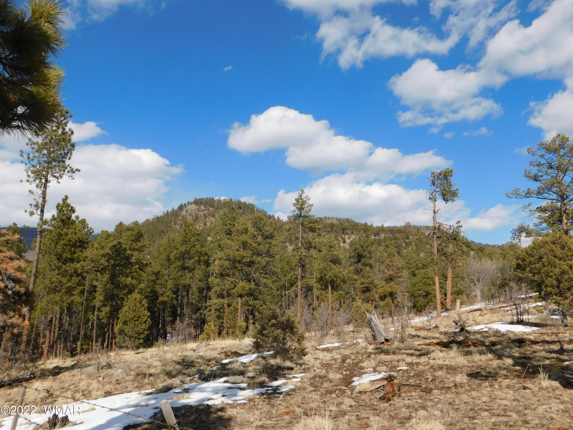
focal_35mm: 30
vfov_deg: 46.8
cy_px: 215
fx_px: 497
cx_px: 286
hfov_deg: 60.0
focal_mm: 5.3
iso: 125
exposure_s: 1/500
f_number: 6.4
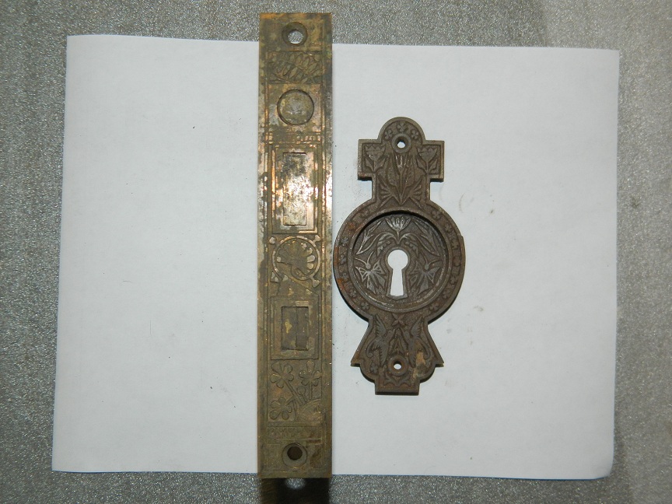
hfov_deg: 45.8
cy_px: 252
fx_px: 796
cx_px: 336
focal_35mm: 41
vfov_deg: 35.1
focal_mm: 7.3
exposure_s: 1/30
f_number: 3.5
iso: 200
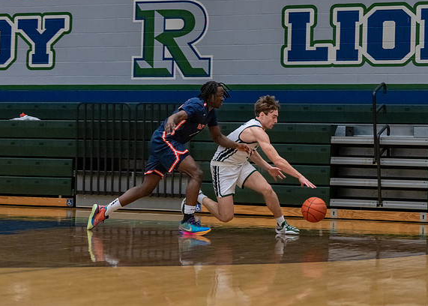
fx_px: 1410
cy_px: 137
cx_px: 231
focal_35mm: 116
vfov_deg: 12.4
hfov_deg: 17.3
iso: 3200
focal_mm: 78
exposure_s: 1/1000
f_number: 2.8
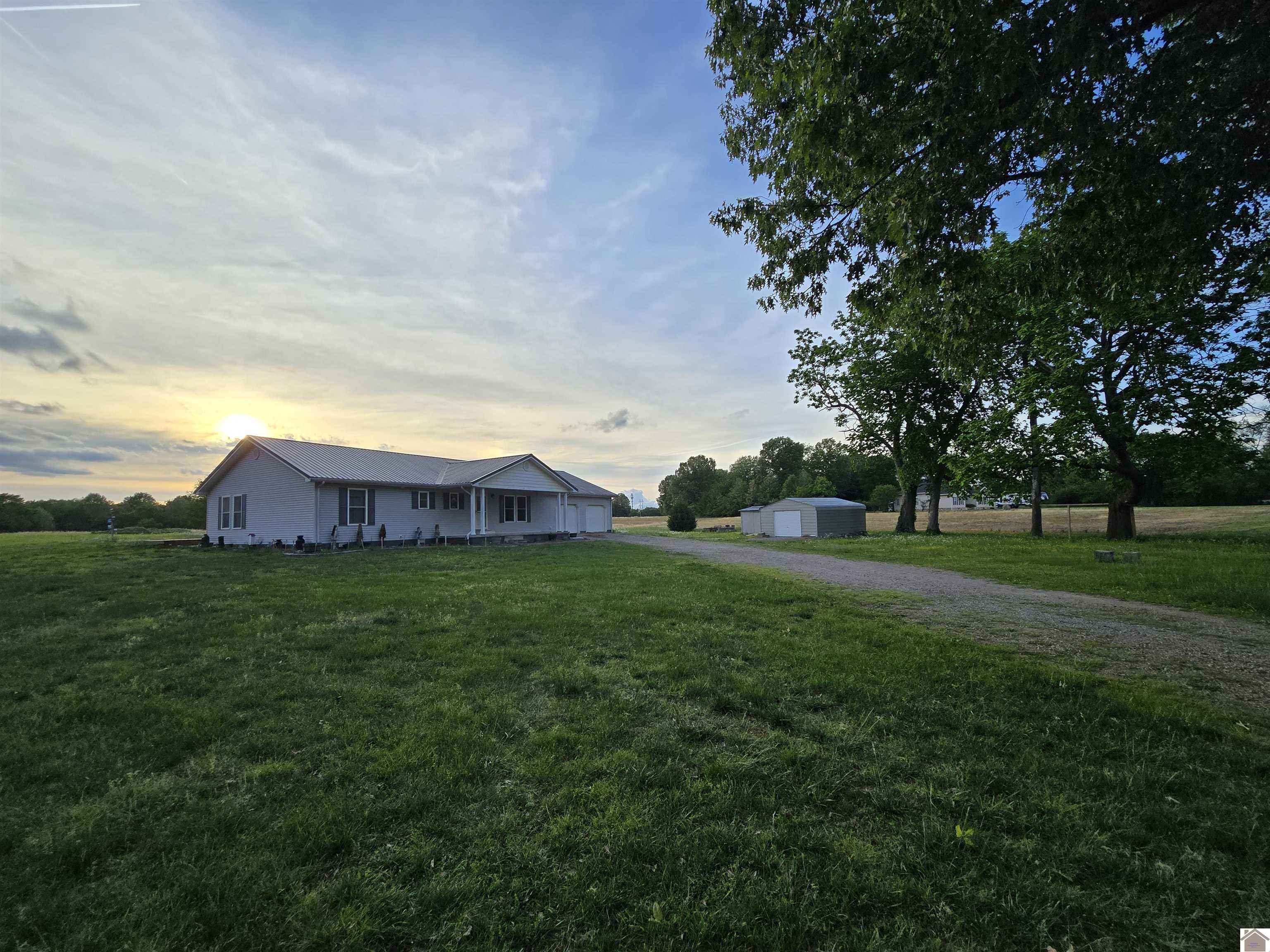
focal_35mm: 13
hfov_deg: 106.2
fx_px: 477
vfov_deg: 89.9
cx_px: 635
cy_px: 476
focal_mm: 2.2
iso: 50
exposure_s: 1/897
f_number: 2.2
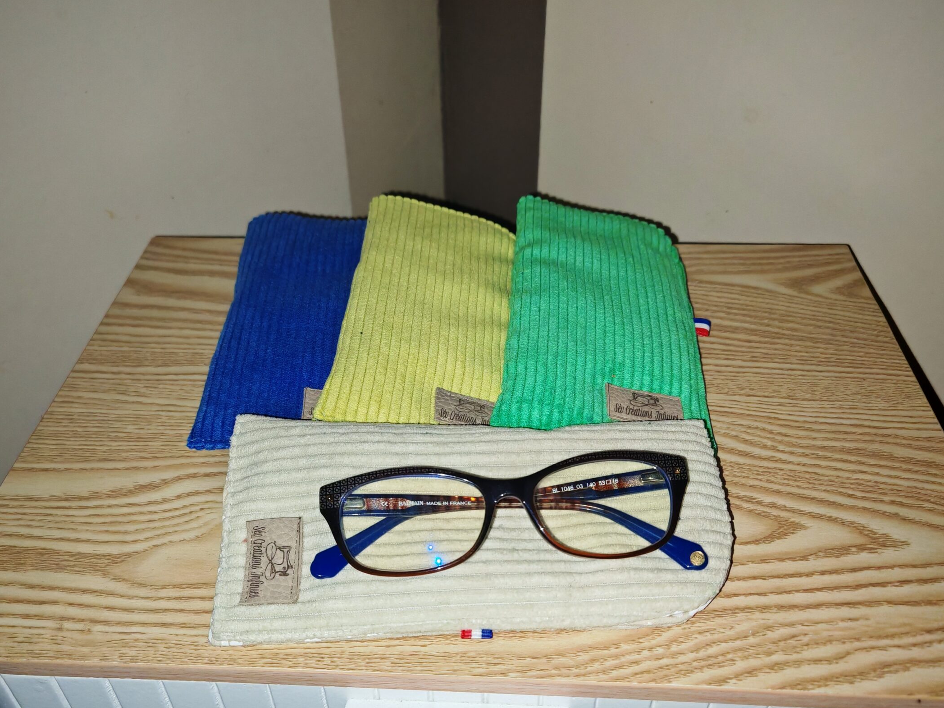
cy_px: 416
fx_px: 900
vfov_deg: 42.8
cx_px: 446
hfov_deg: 55.3
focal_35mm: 33
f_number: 1.9
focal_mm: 6.67
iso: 1600
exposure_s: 1/170
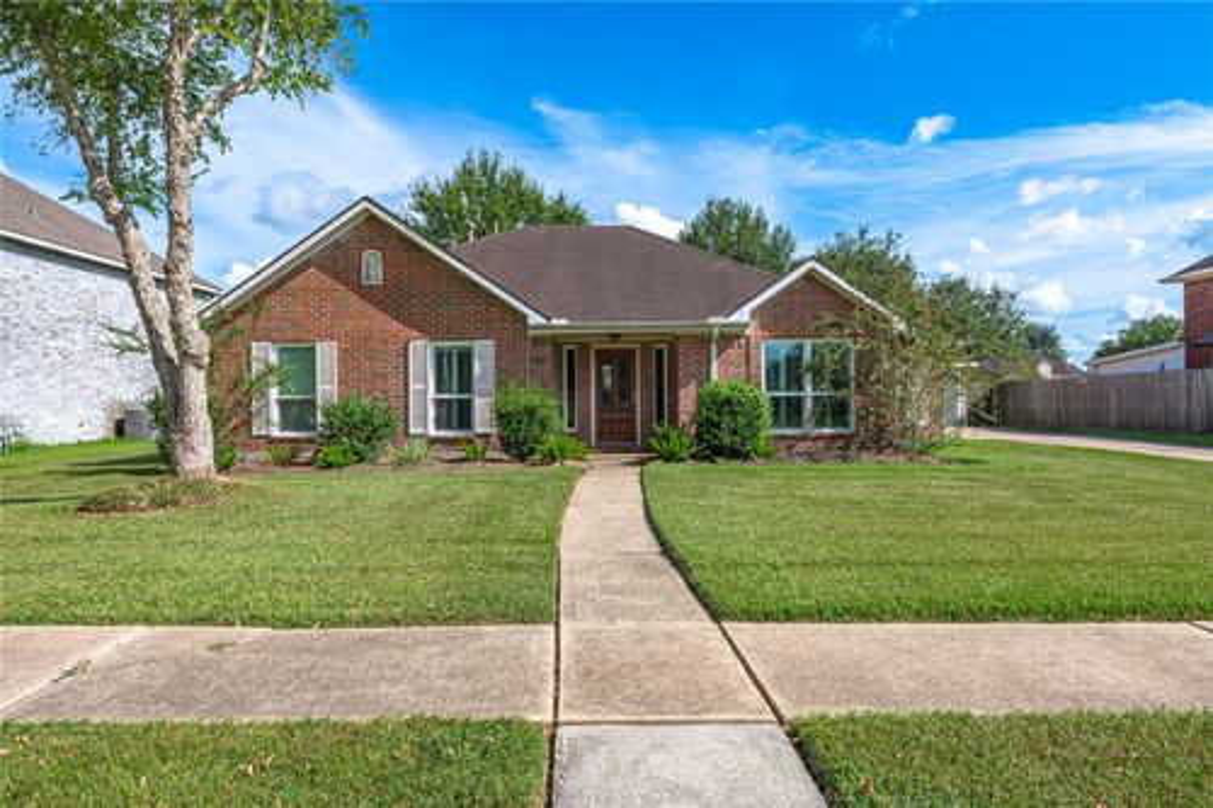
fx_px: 707
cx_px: 606
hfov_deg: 81.2
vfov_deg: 59.5
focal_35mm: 21
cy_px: 404
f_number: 13
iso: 125
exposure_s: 1/160
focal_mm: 21
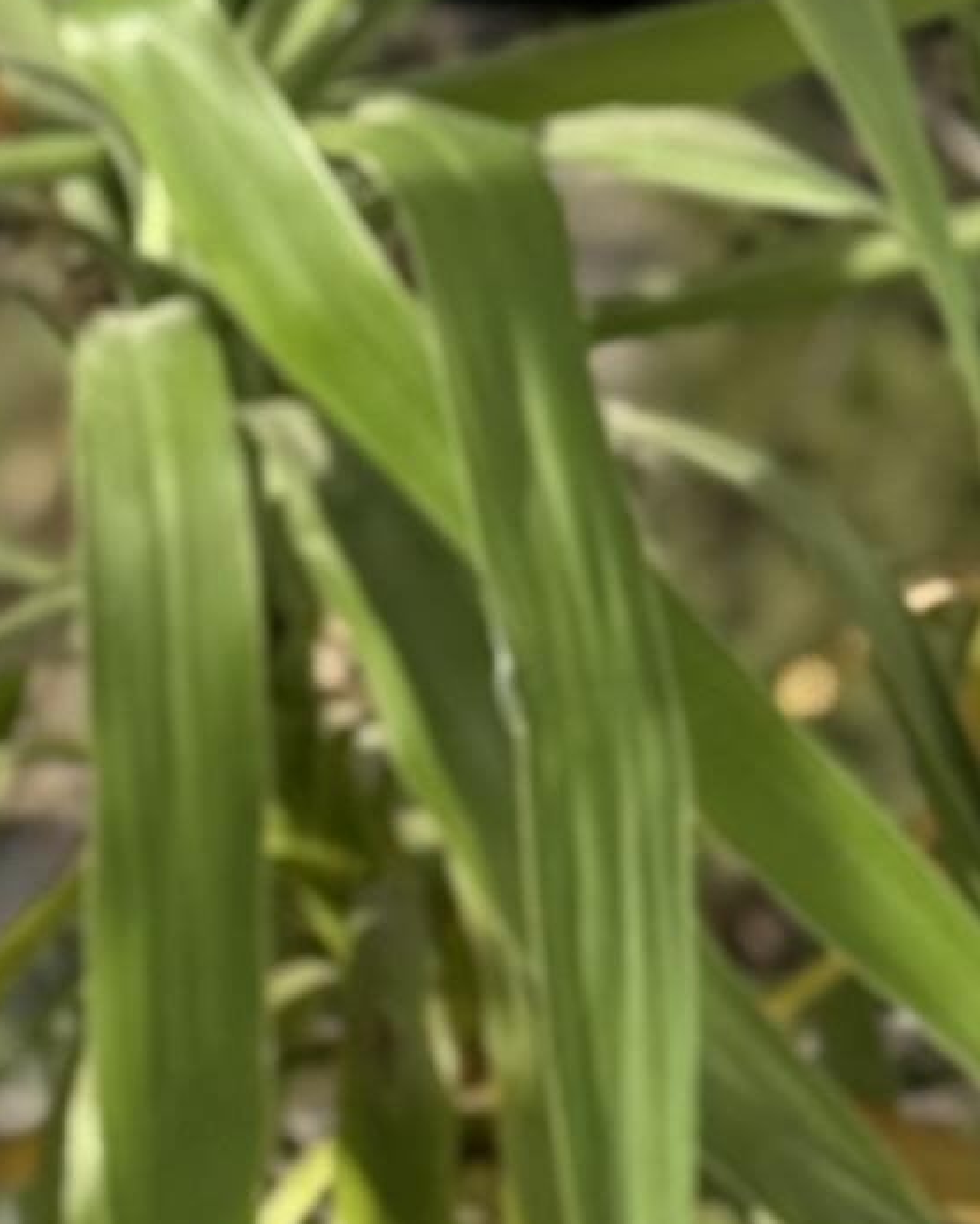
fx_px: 9893
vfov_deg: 7.0
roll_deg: +0.5
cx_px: -1523
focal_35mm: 273
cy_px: -393
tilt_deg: -18.9
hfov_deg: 5.4
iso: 64
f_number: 1.78
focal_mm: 6.76
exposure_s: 1/810
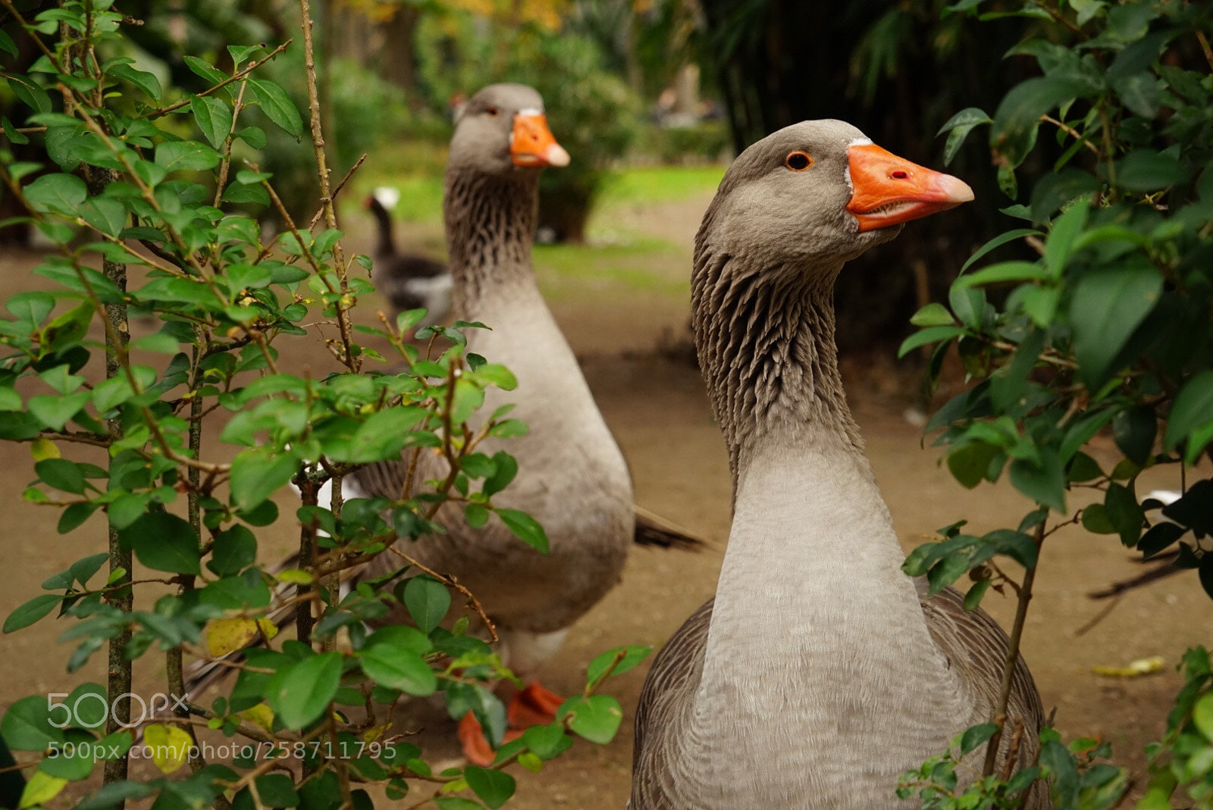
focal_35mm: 58
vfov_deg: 23.4
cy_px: 405
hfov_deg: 34.5
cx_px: 606
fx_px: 1955
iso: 1000
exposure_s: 1/20
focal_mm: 58
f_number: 6.3
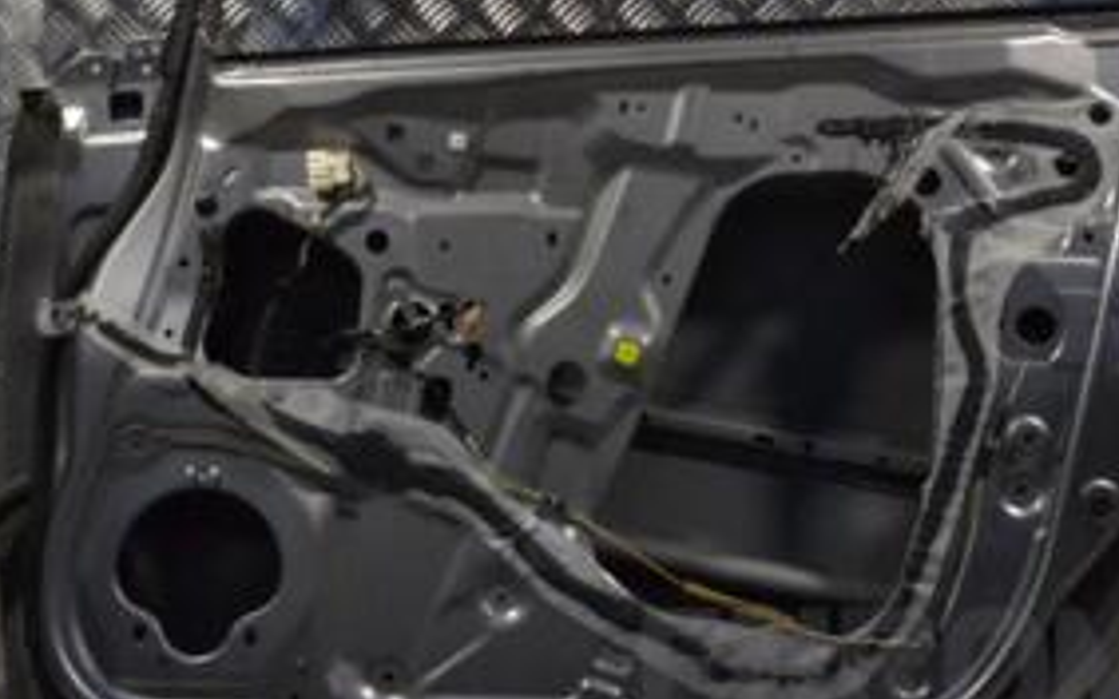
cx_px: 567
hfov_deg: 26.5
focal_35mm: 78
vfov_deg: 16.6
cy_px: 139
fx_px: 2378
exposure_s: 1/400
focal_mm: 24
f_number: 10
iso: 3200
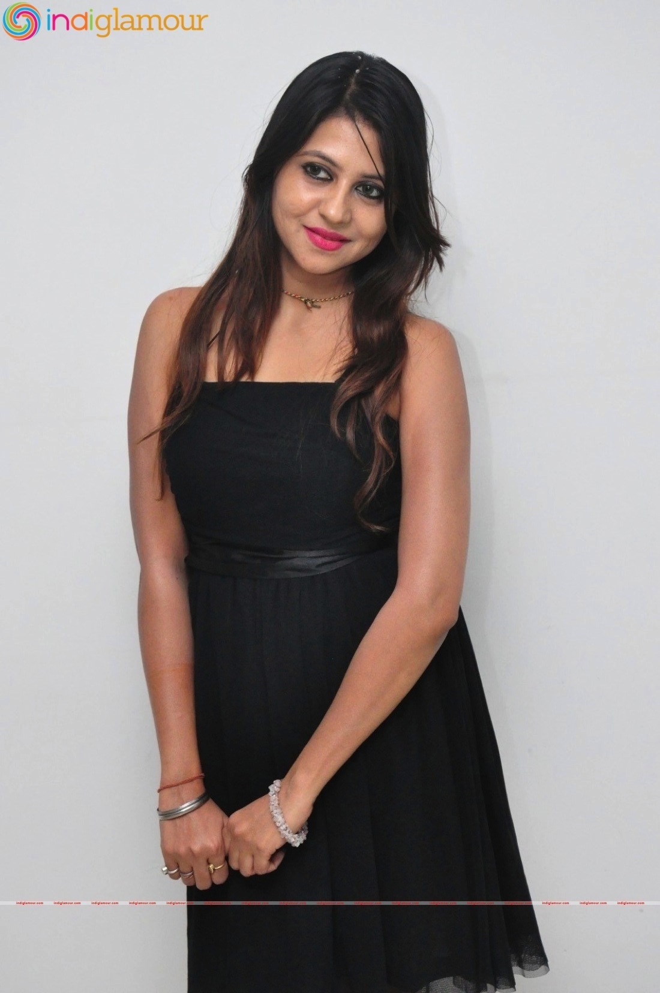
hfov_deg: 18.1
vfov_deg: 27.0
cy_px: 496
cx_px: 330
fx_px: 2068
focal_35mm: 75
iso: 3200
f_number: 6.3
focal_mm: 50
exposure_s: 1/125
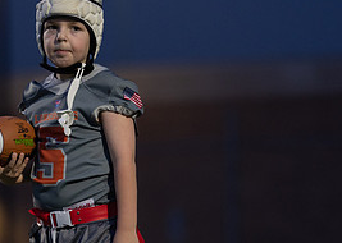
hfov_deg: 3.6
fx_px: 5403
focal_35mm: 557
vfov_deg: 2.6
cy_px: 192
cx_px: 93
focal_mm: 200
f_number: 2.8
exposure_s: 1/320
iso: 800
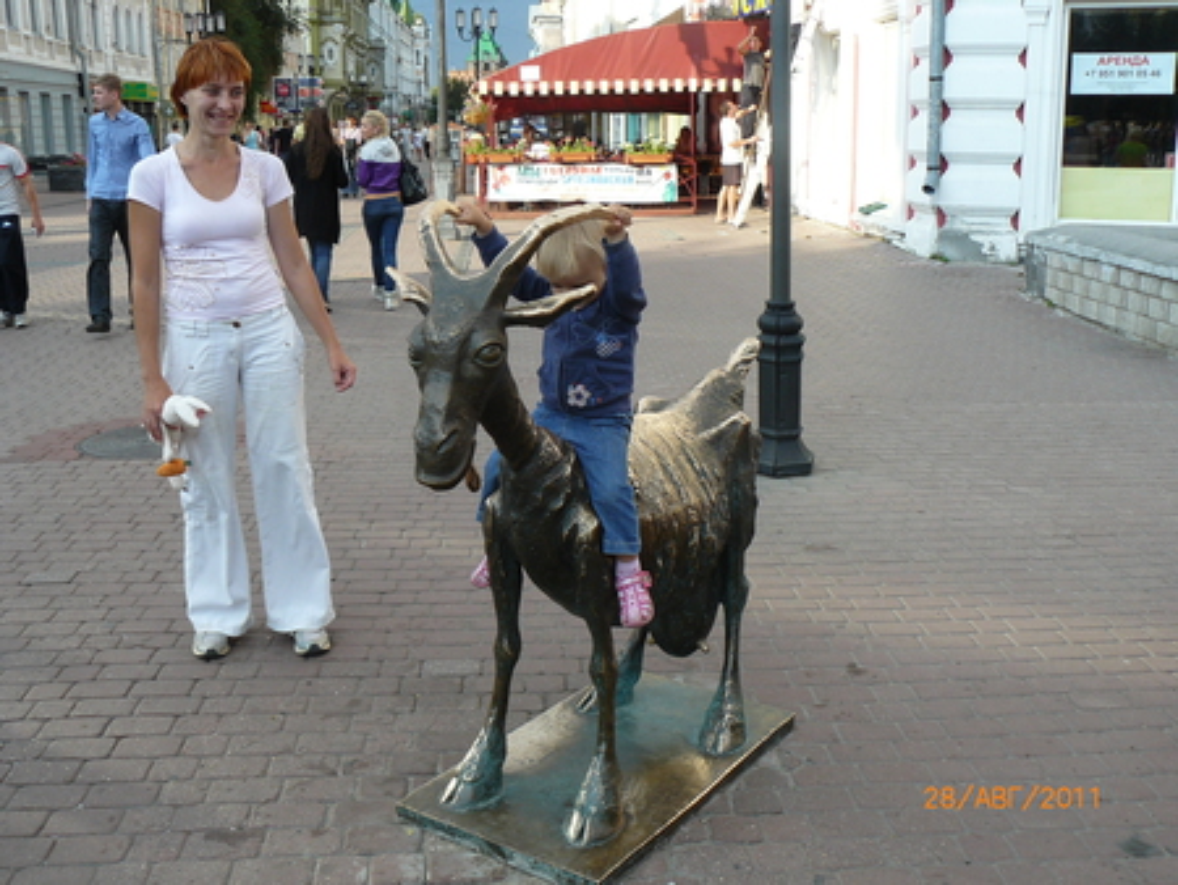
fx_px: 1226
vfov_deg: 39.7
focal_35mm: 36
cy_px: 442
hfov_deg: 51.3
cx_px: 589
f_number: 4
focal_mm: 6
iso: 100
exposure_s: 1/250
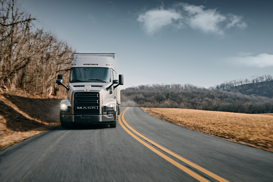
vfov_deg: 36.9
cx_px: 136
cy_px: 91
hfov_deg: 53.1
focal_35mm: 36
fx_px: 273
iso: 64
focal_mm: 36
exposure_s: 1/60
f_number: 11
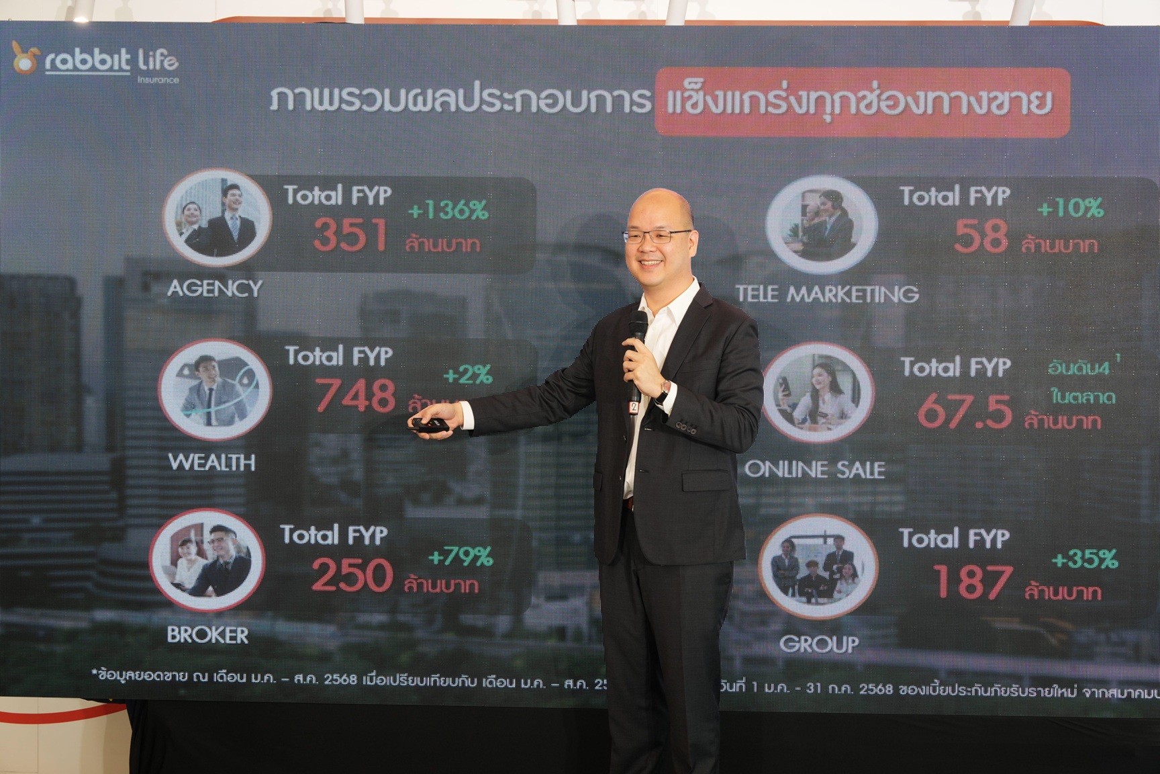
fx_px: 1514
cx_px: 580
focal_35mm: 47
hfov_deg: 41.9
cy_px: 387
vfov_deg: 28.6
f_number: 5
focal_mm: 47
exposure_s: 1/60
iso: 400
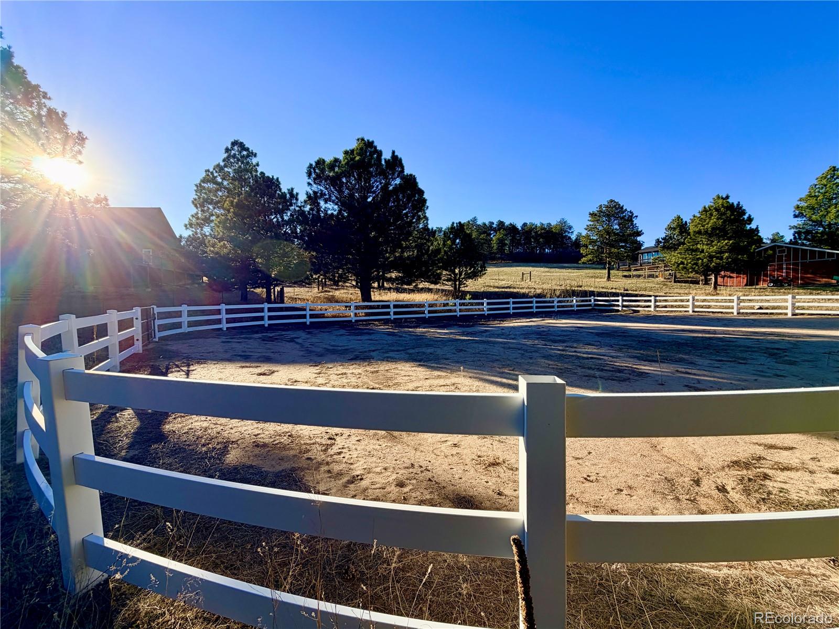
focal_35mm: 14
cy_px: 314
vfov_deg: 85.6
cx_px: 420
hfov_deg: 102.1
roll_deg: +3.1
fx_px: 339
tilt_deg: -1.3
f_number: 2.2
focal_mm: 2.22
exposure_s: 1/770
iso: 40
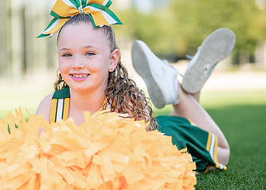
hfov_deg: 18.7
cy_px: 109
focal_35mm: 107
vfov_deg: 13.4
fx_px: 808
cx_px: 90
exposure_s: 1/1600
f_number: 1.2
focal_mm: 50
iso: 100
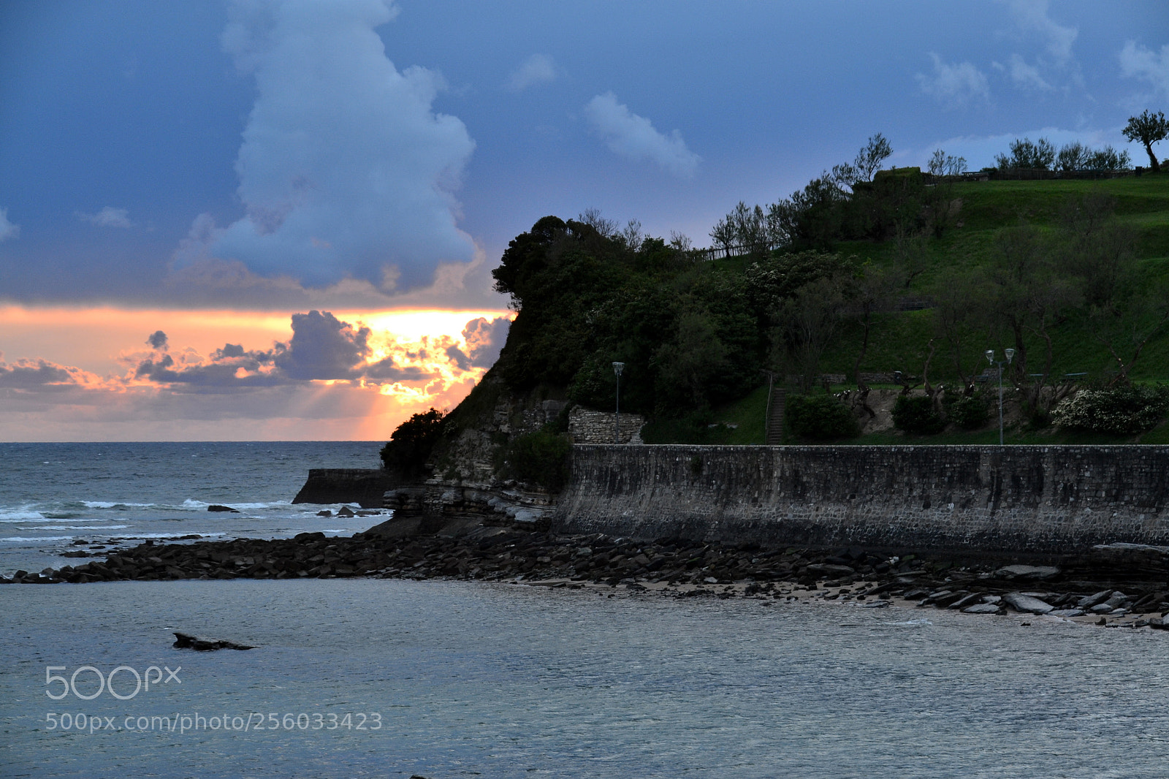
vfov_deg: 11.7
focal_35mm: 117
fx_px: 3798
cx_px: 584
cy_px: 390
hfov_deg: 17.5
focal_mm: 78
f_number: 8
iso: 400
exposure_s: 1/60
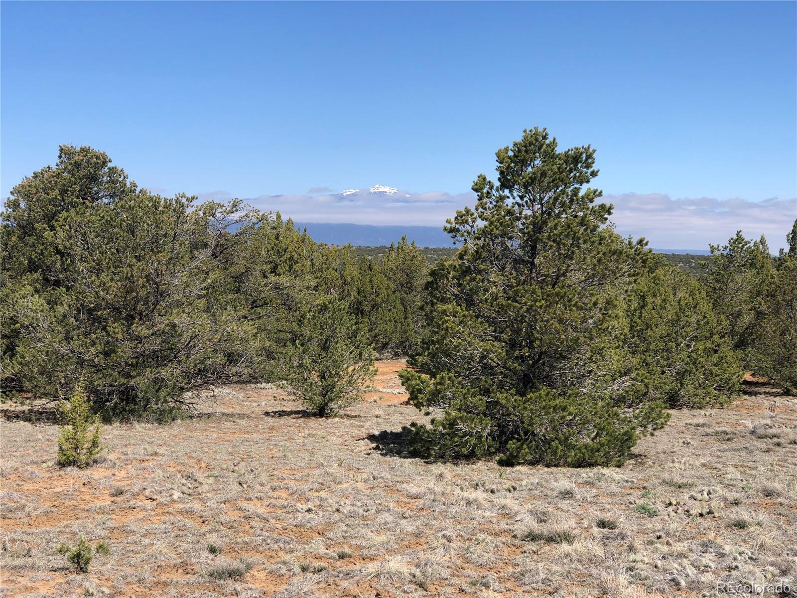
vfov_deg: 25.7
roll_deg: -1.1
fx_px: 1312
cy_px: 299
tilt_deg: -3.5
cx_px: 398
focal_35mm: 57
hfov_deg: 33.8
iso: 20
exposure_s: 1/857
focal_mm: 6.6
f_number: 2.8
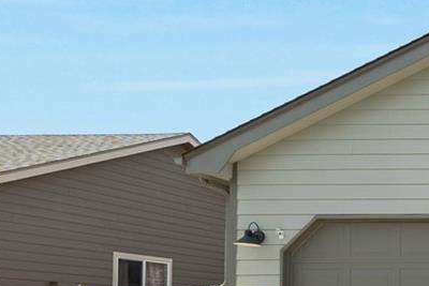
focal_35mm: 60
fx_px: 715
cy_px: 287
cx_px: 696
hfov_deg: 23.7
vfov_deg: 21.8
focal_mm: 10
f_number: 8
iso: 200
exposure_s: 1/200
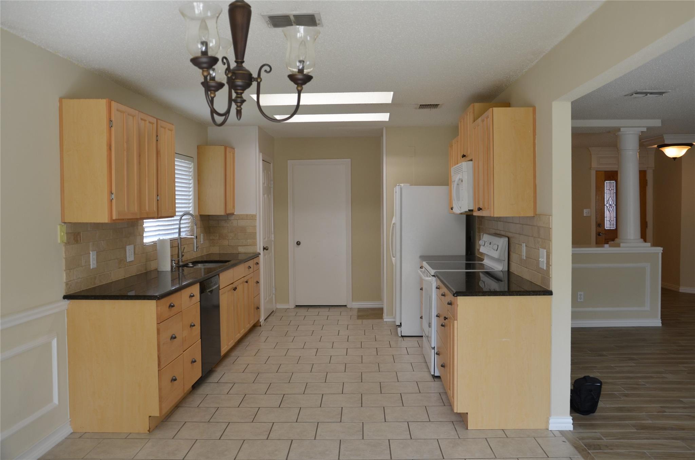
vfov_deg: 41.5
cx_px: 348
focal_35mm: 32
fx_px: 607
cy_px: 230
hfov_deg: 59.6
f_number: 5.6
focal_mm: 21
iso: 400
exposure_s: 1/125
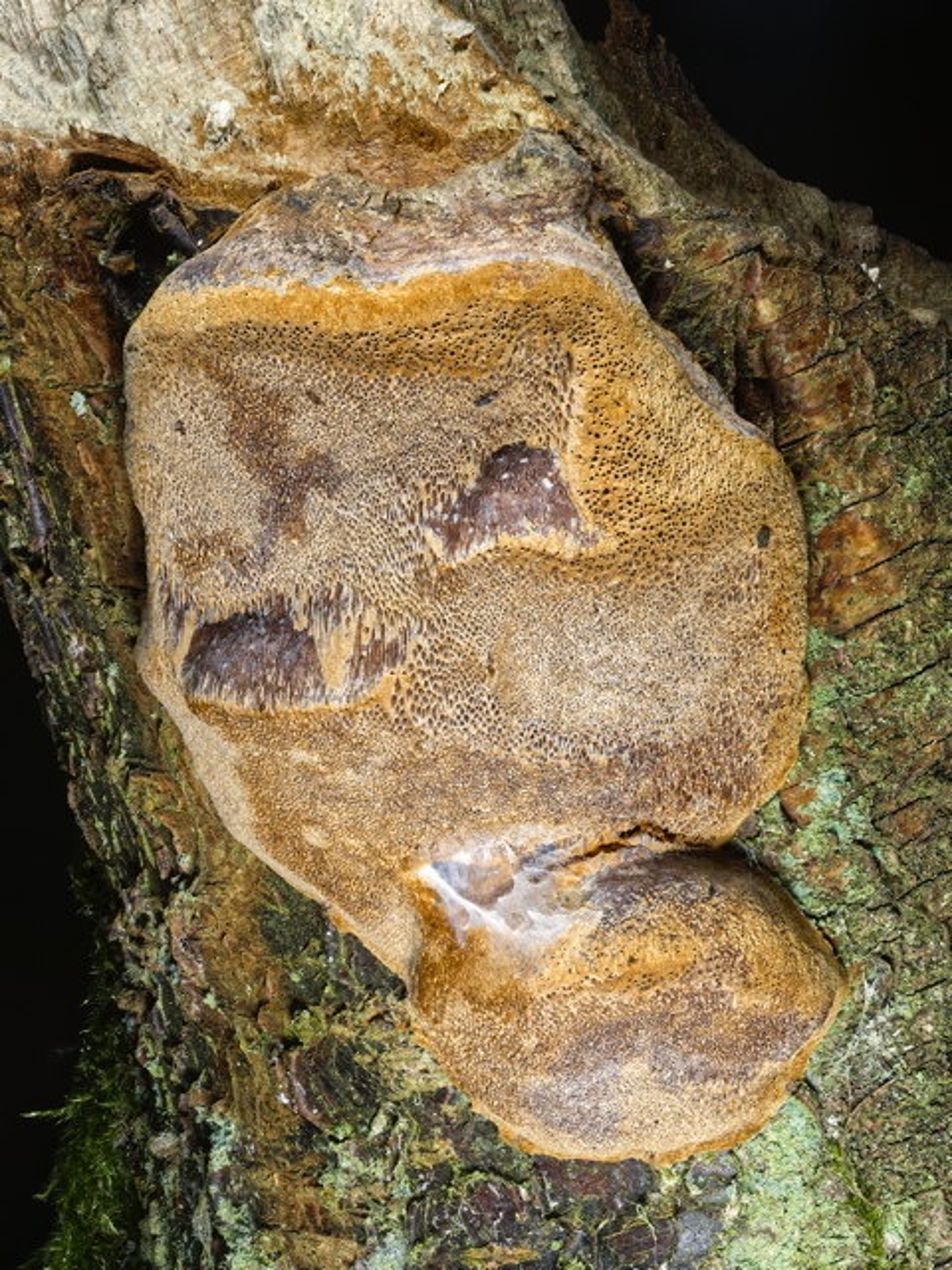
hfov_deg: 12.3
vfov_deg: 16.4
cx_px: 476
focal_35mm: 120
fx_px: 4400
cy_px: 635
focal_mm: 60
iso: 200
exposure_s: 1/8
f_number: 5.6
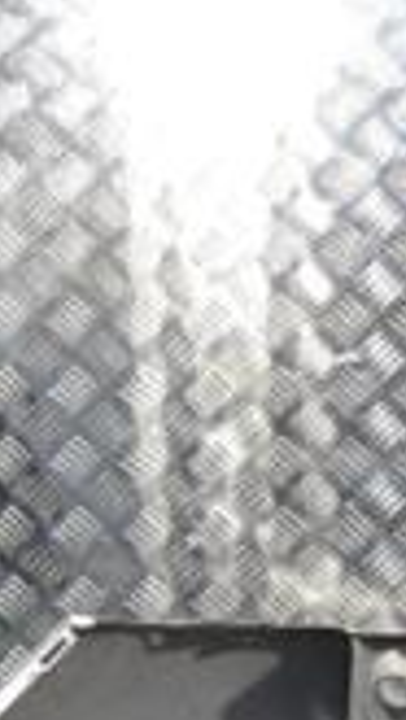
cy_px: 716
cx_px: 1022
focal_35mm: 114
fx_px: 2178
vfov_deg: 18.3
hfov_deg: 9.3
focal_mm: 20
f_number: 4.5
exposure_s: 1/80
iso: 400
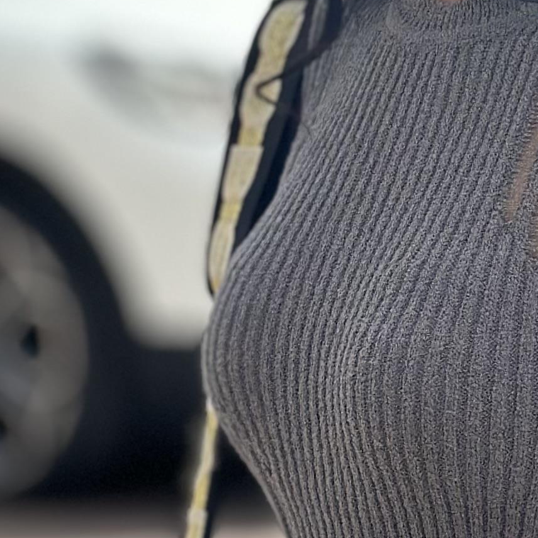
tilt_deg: -2.2
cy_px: 82
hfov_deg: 8.7
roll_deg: +3.5
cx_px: 488
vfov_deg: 8.7
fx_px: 3517
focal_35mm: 200
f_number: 1.78
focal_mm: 6.86
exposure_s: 1/3472
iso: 100
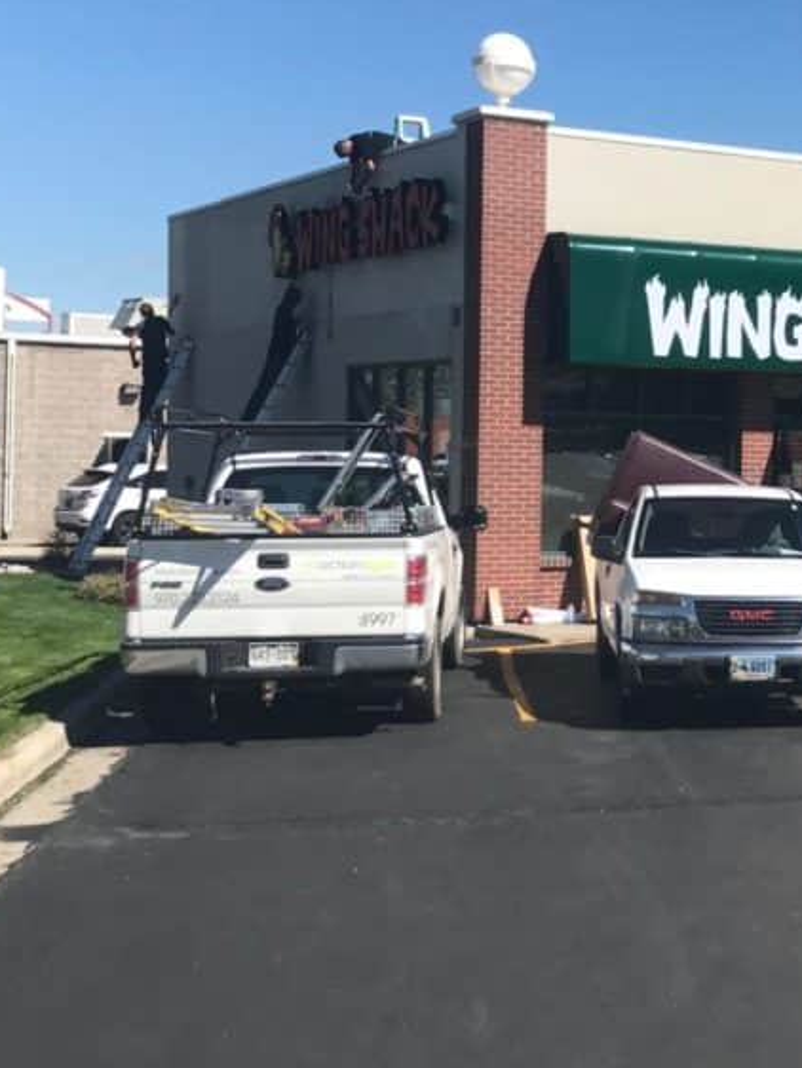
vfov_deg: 37.4
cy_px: 445
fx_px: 1574
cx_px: 889
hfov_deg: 26.3
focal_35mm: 51
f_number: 1.8
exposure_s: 1/2591
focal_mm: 3.99
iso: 20
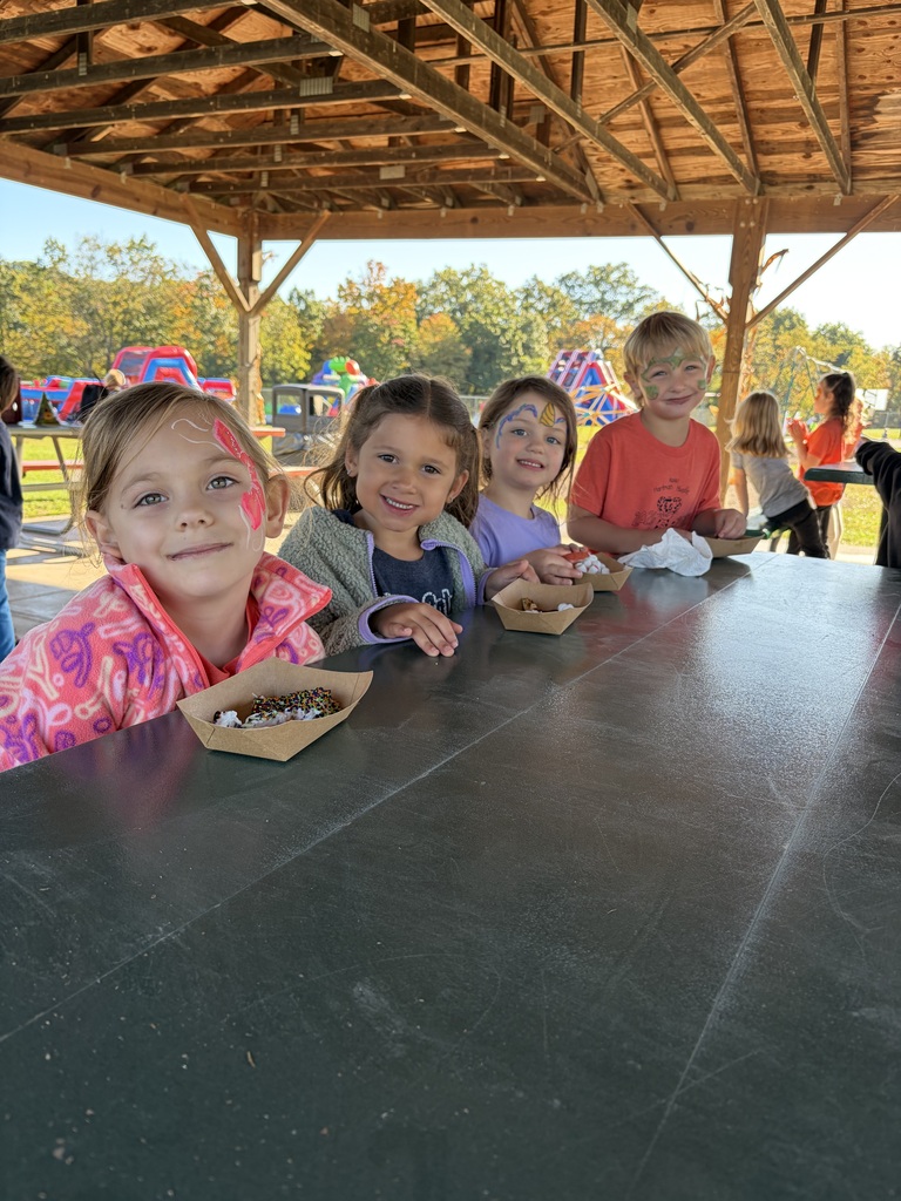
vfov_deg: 67.3
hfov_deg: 53.1
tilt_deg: -13.4
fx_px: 902
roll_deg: -2.7
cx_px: 450
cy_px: 600
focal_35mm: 26
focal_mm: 5.96
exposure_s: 1/206
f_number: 1.6
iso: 50
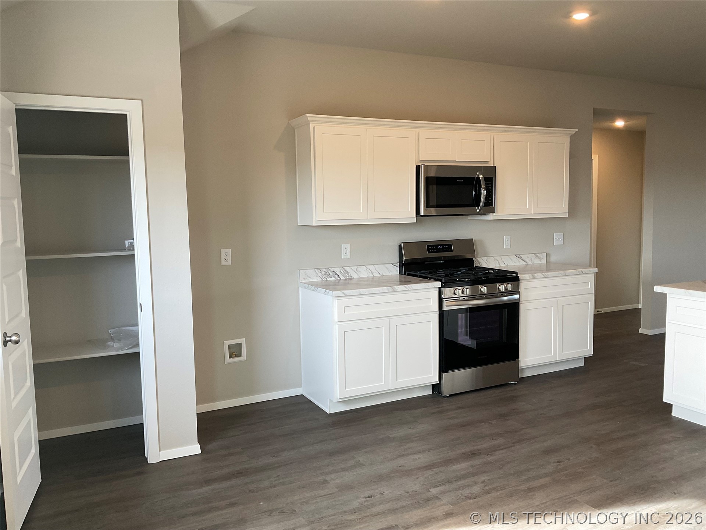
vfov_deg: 48.2
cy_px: 265
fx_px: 591
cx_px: 353
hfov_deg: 61.7
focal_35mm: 29
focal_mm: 3
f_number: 1.8
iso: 40
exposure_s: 1/60
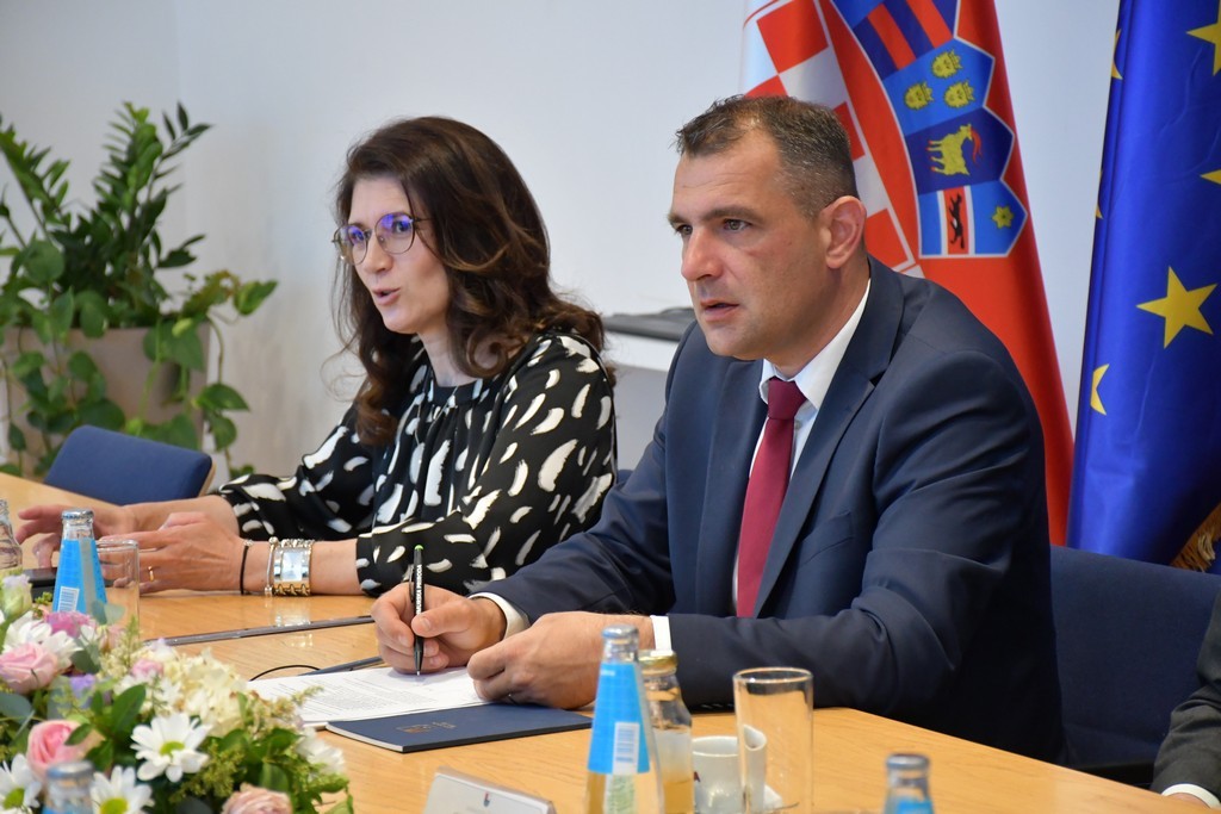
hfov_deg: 16.1
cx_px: 610
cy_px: 407
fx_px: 4308
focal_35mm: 127
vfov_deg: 10.8
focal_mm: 85
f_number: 5.3
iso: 3200
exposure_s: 1/200
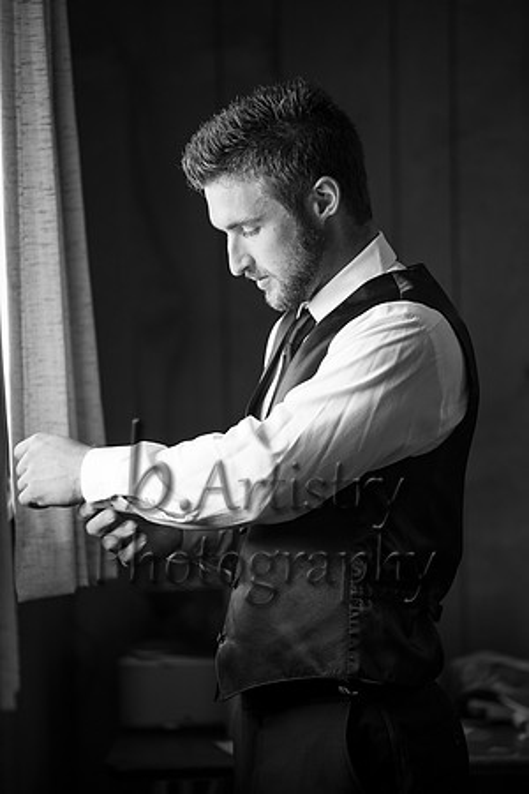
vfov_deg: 10.3
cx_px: 264
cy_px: 397
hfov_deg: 6.9
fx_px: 4408
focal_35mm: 200
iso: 640
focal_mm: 200
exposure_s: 1/160
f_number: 2.8
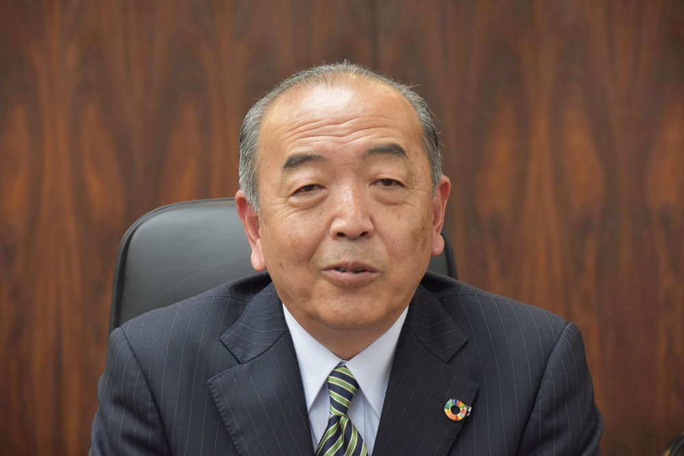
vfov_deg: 10.2
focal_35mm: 135
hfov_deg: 15.2
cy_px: 228
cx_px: 342
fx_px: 2565
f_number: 5.3
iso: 800
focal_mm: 90
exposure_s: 1/60
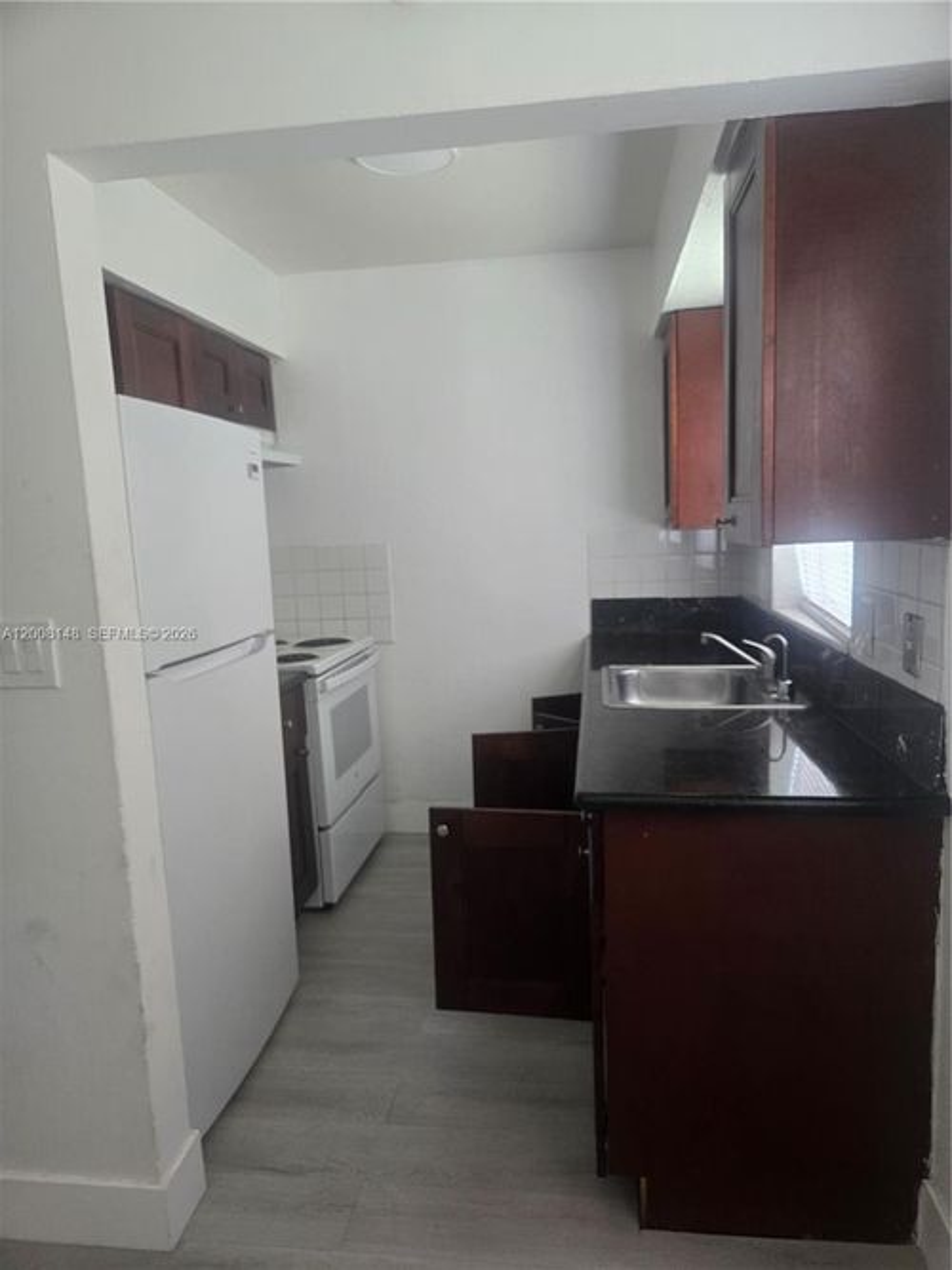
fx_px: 844
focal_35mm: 23
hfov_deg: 58.9
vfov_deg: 73.9
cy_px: 635
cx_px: 476
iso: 320
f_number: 1.8
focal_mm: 5.4
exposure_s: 1/120
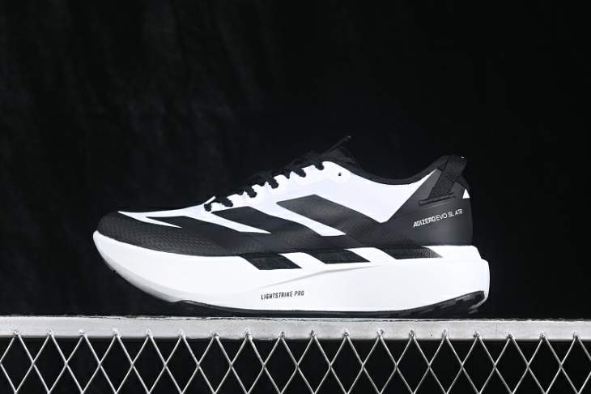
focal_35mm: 75
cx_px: 296
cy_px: 197
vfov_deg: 18.2
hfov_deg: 27.0
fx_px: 1231
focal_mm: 50
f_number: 6.3
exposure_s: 1/60
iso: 160
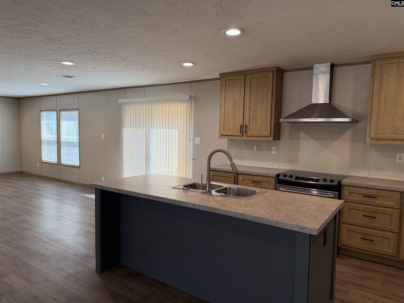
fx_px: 280
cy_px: 152
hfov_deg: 71.6
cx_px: 202
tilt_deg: -4.8
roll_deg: -0.6
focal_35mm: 24
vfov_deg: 56.8
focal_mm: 6.76
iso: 200
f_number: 1.78
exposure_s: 1/172
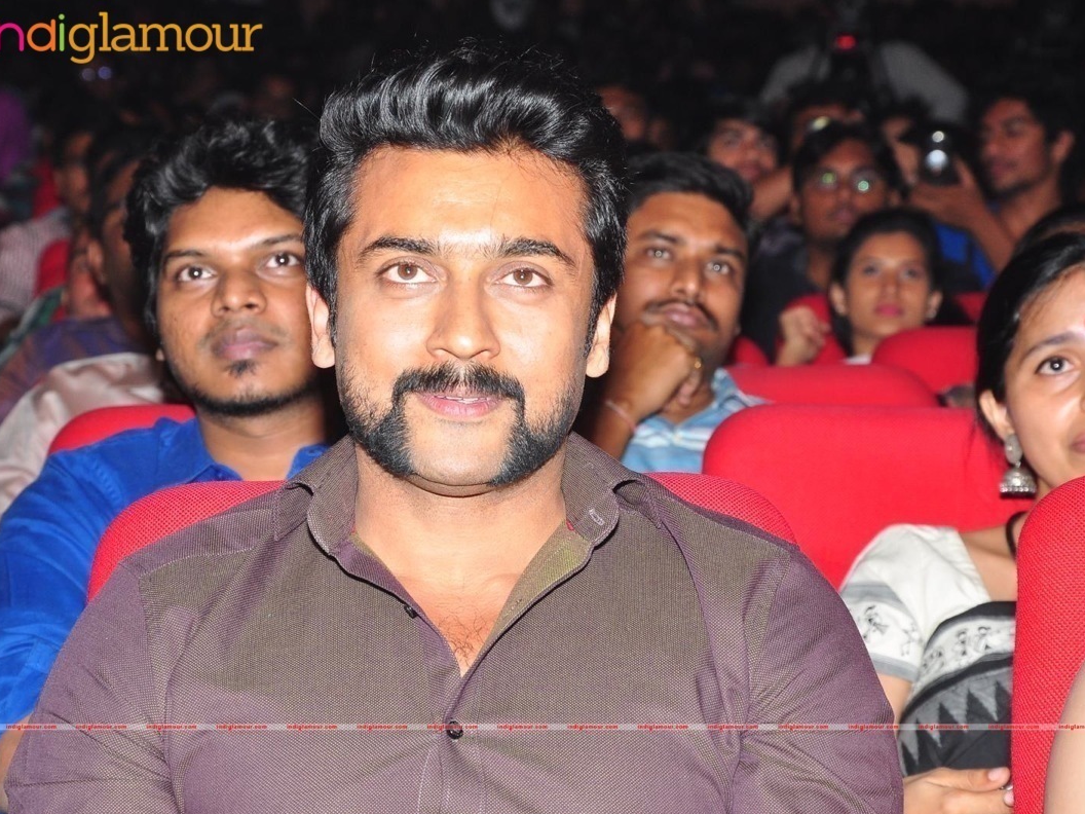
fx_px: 4106
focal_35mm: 131
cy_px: 409
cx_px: 522
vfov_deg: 11.3
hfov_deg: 15.1
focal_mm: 80
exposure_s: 1/125
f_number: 9
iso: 500
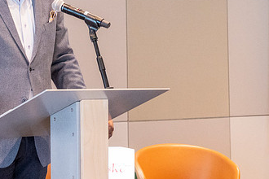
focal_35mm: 132
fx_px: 986
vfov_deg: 10.4
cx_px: 49
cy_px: 48
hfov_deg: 15.4
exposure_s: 1/100
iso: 3200
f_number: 5.3
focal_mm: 50
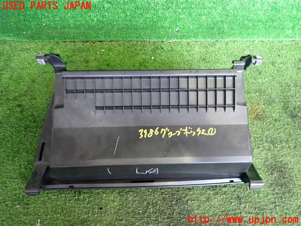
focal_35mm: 25
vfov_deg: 54.9
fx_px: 217
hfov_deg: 69.4
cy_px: 113
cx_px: 150
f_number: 2
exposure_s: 1/80
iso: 400
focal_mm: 4.5
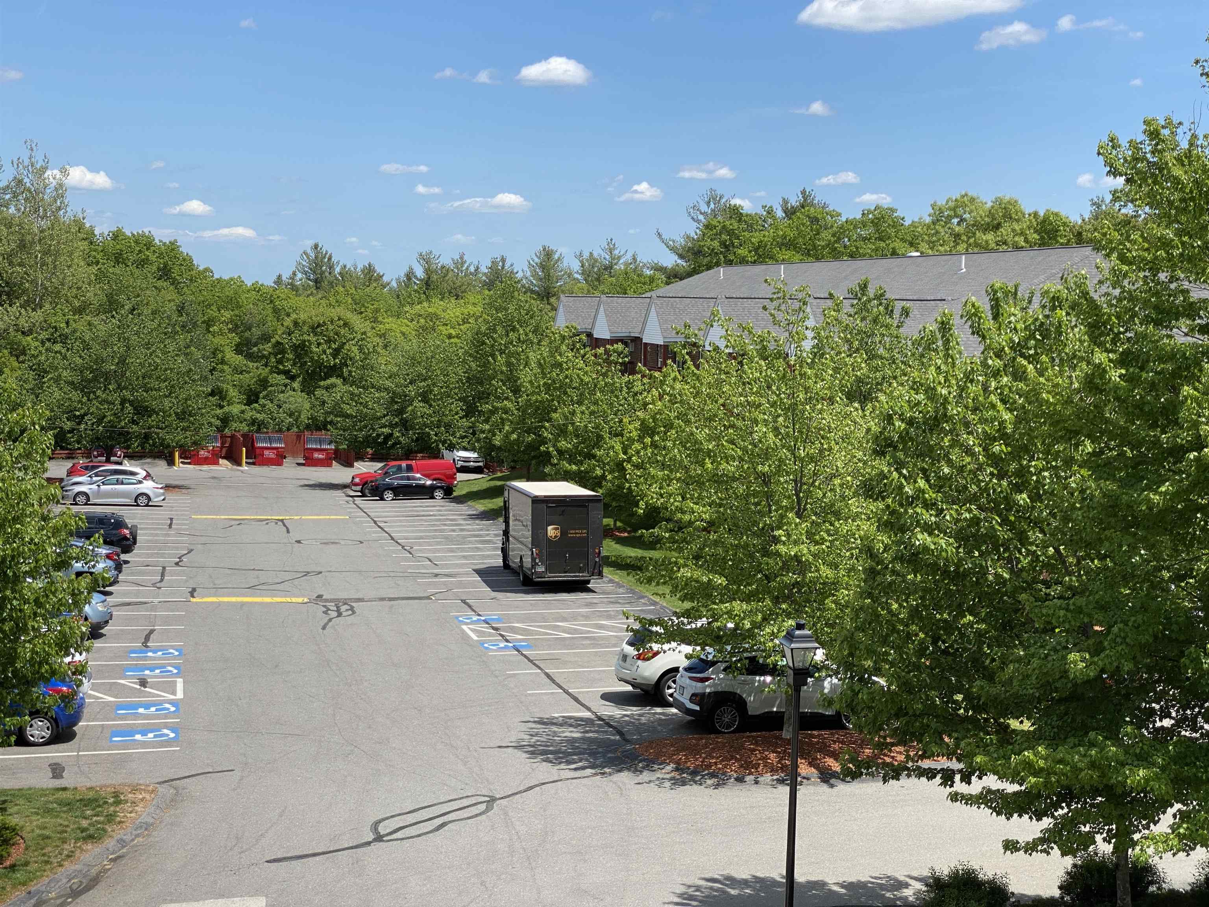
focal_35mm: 52
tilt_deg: -4.8
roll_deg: -1.2
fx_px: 1816
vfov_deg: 28.0
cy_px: 454
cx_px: 604
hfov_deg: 36.8
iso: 20
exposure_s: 1/1712
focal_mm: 6
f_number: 2
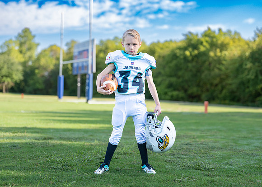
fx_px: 433
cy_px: 91
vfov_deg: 24.4
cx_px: 136
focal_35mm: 58
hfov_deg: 33.7
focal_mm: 50
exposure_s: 1/1250
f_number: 1.8
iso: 100
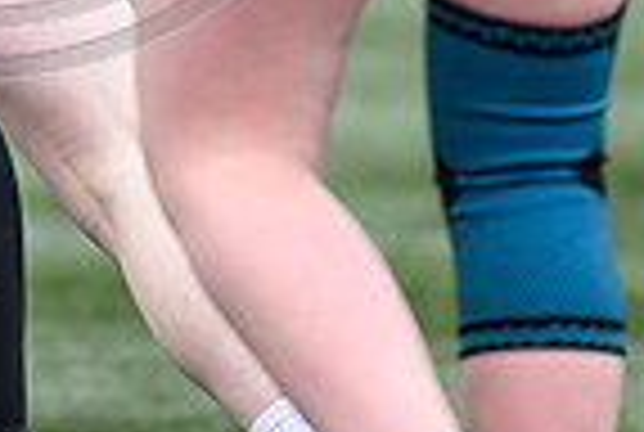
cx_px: -256
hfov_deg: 1.1
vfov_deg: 0.7
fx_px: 34310
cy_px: -391
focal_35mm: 1914
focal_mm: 400
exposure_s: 1/1250
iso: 500
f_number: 3.2
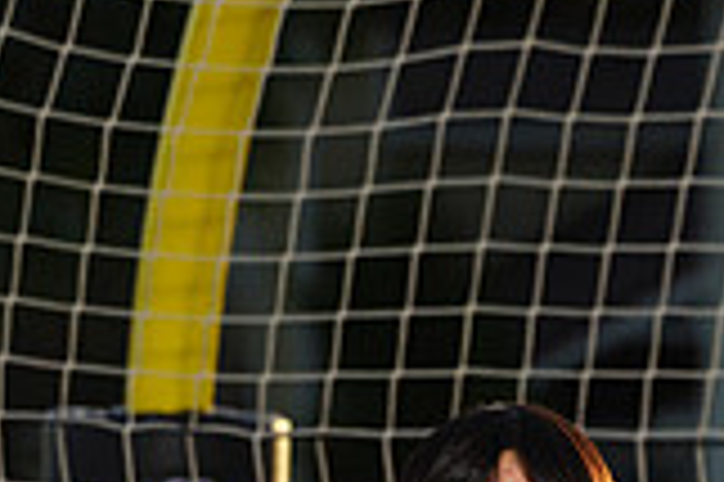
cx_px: 308
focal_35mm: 809
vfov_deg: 1.7
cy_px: 1279
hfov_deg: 2.6
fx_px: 16253
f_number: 7.1
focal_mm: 224
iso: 100
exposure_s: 1/200
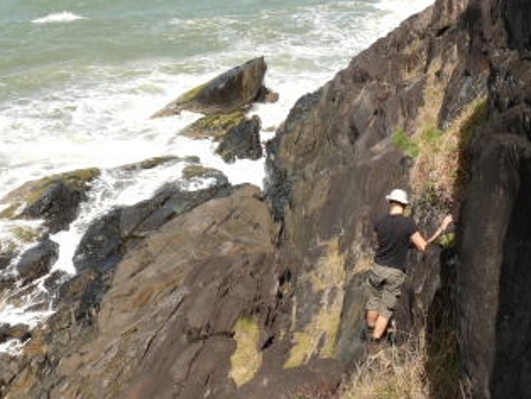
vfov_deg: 29.7
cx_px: 286
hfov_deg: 38.9
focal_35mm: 49
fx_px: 752
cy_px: 164
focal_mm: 7.4
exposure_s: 1/500
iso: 100
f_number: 5.6
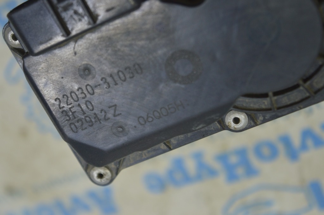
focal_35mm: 78
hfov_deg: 26.0
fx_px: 701
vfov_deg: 17.5
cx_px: 162
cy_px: 108
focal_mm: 52
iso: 400
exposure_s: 1/40
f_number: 5.6
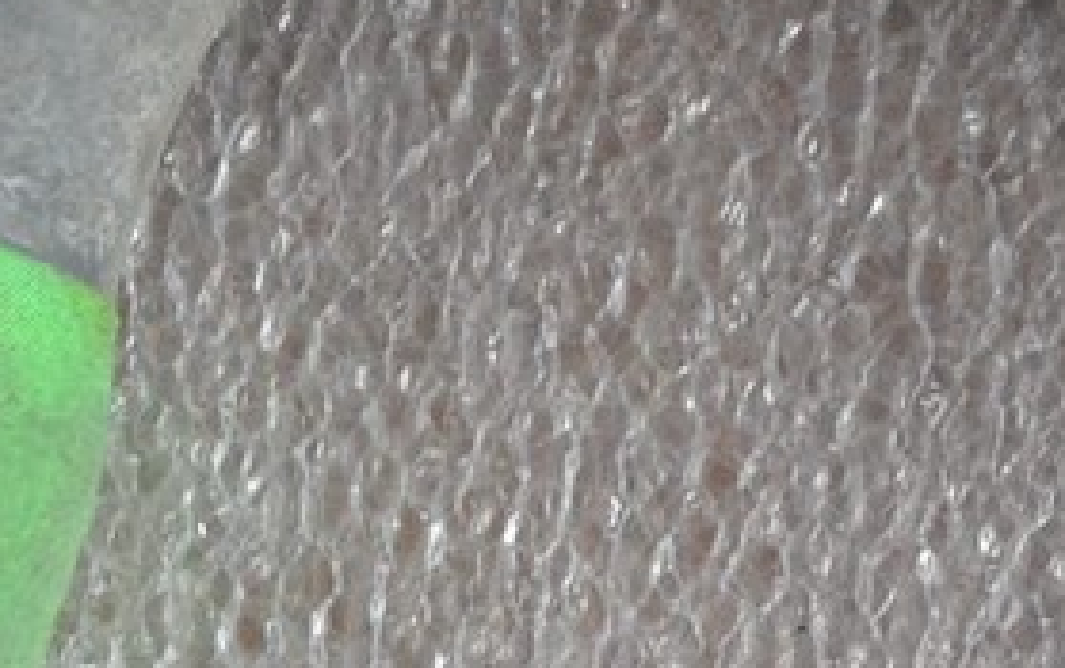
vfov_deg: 6.8
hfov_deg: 10.7
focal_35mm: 192
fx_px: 5578
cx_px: 1218
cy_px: -34
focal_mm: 26
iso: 1000
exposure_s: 1/60
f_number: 4.2
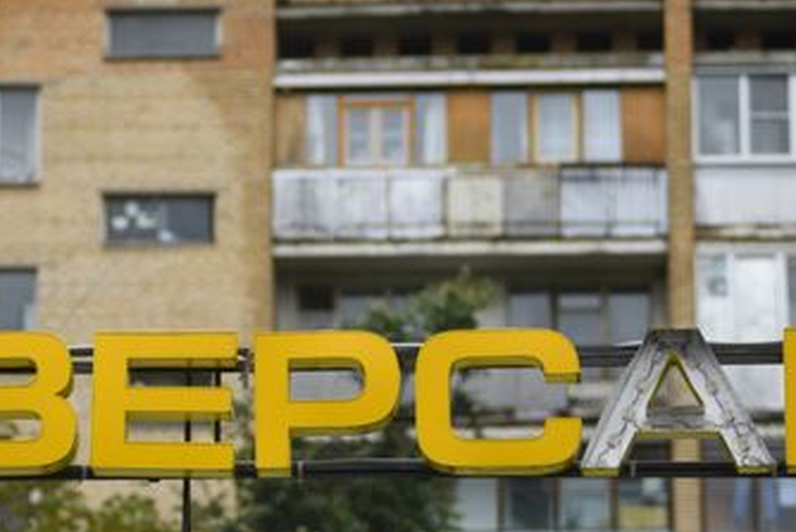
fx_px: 5176
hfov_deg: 8.8
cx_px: 193
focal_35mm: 234
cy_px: 193
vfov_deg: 5.9
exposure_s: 1/2000
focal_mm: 112
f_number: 2.8
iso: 400
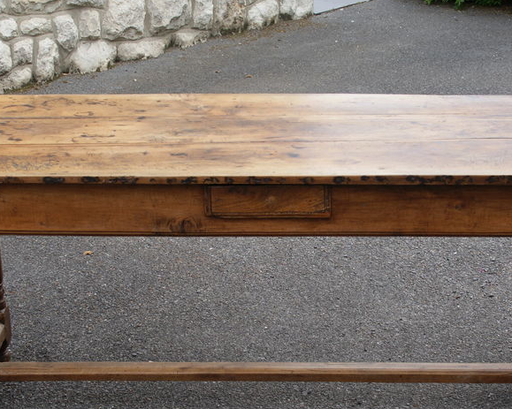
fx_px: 1106
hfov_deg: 26.1
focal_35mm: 73
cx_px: 275
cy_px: 269
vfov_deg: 20.9
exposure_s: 1/60
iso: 100
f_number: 6.3
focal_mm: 30
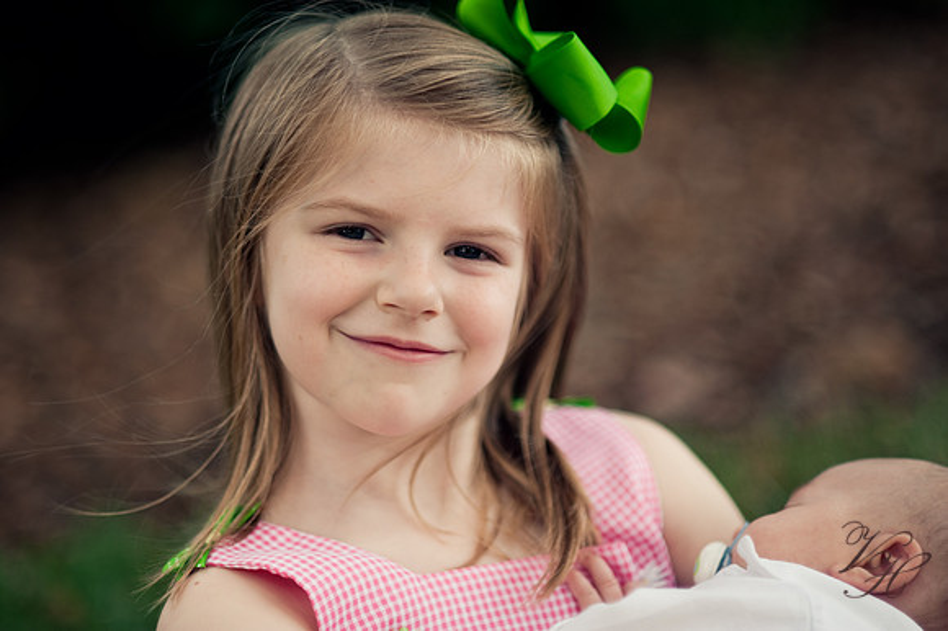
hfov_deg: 23.9
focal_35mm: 85
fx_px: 2237
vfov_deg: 16.1
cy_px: 316
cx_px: 474
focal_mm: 85
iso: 200
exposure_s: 1/1000
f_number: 1.8
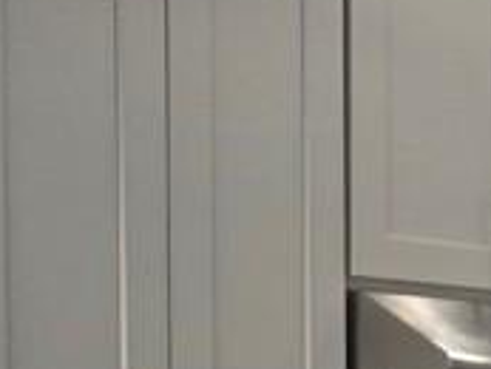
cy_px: 502
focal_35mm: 136
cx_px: 1260
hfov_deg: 11.4
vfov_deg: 10.6
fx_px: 1930
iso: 100
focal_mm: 6.3
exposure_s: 1/120
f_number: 1.7
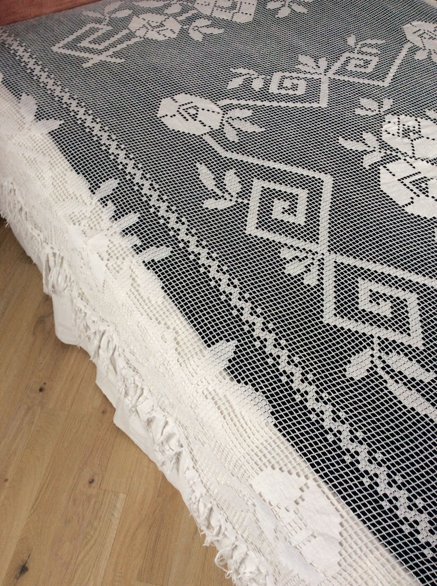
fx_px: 540
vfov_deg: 56.9
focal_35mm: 32
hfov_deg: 44.1
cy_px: 293
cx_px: 218
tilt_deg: -52.4
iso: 64
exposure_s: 1/25
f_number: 2.4
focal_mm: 3.3
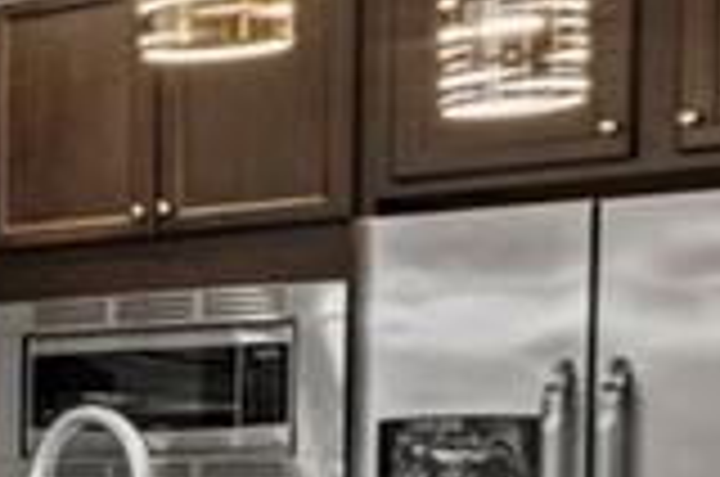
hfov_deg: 11.0
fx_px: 2176
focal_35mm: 109
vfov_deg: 12.3
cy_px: 502
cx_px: -1508
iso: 100
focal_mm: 17
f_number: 10
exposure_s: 1.3
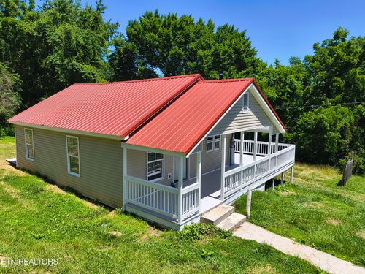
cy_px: 137
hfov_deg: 69.4
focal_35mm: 25
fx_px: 264
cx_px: 182
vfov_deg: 54.9
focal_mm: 4.68
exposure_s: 1/1229
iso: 100
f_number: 1.7
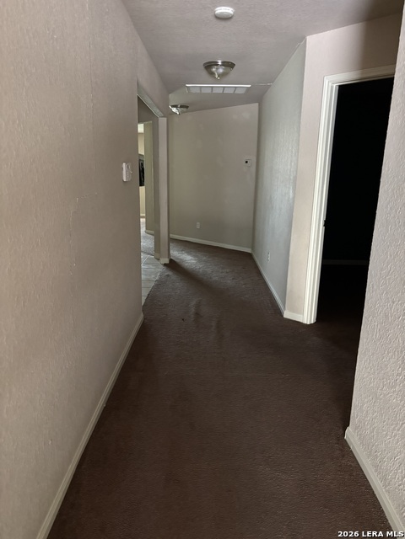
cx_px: 202
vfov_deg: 67.3
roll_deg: -2.1
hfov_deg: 53.1
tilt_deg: -11.3
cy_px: 270
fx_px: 406
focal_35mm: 26
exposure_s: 1/30
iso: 640
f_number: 1.6
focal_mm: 5.96
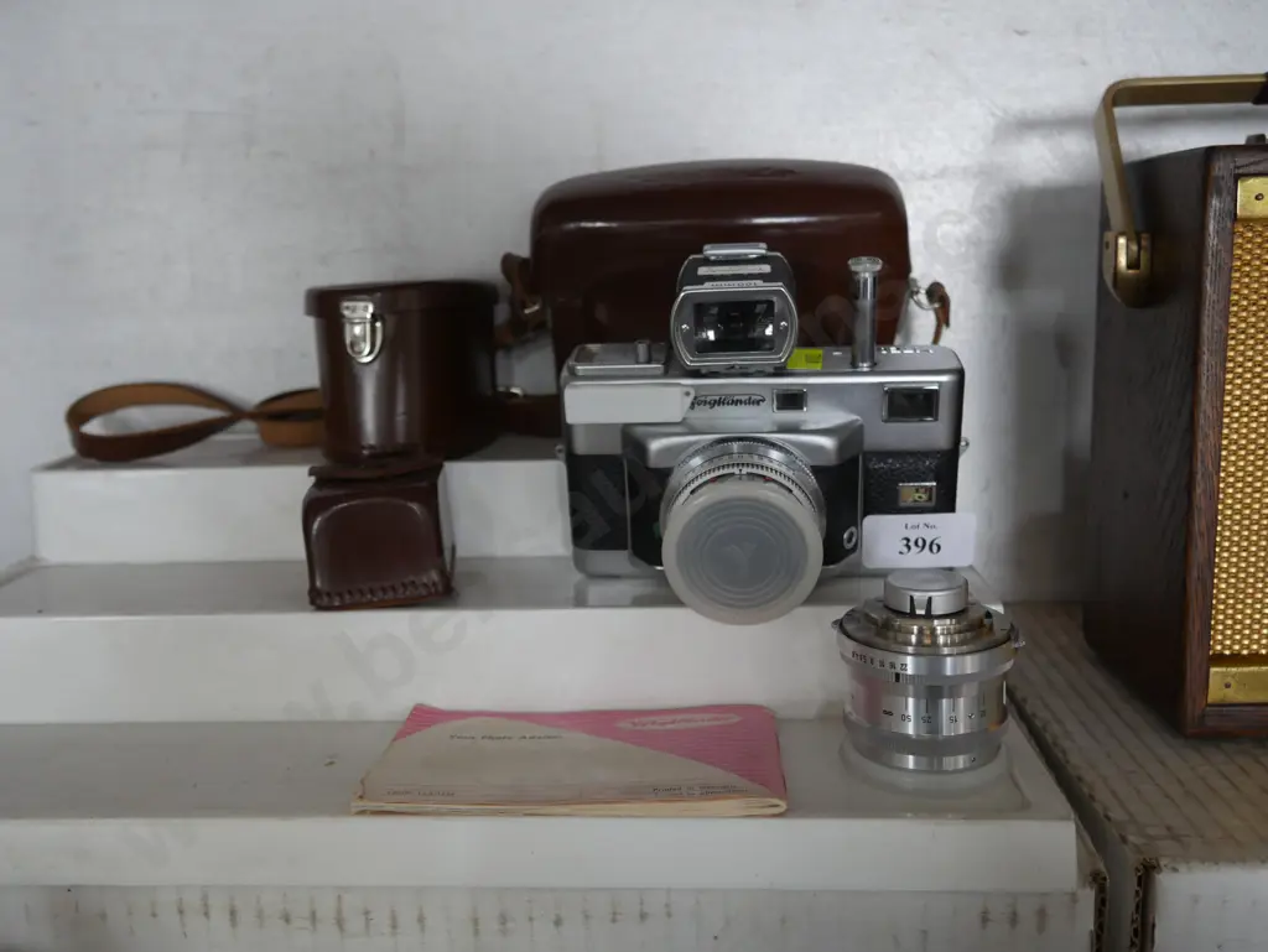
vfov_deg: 44.2
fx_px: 1173
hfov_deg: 56.8
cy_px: 476
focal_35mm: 32
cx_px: 634
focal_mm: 16
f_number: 3.6
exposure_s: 1/60
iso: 800
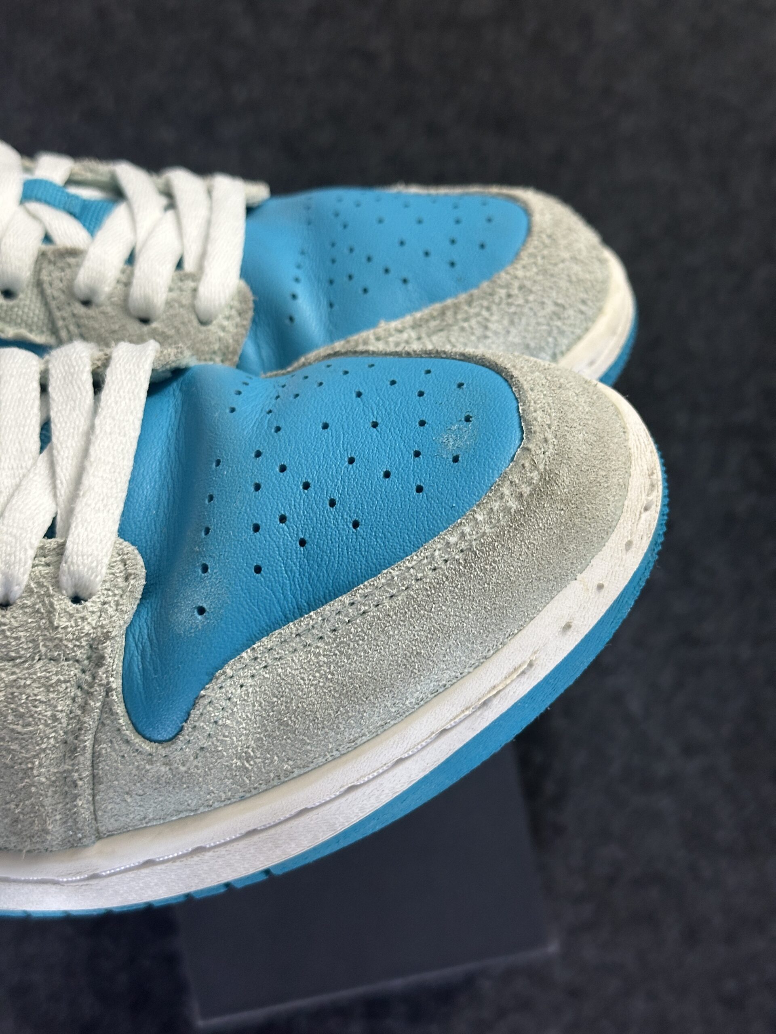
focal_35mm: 48
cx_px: 388
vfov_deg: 39.7
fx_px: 1435
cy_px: 517
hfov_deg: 30.3
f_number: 1.78
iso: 160
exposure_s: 1/50
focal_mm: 6.86
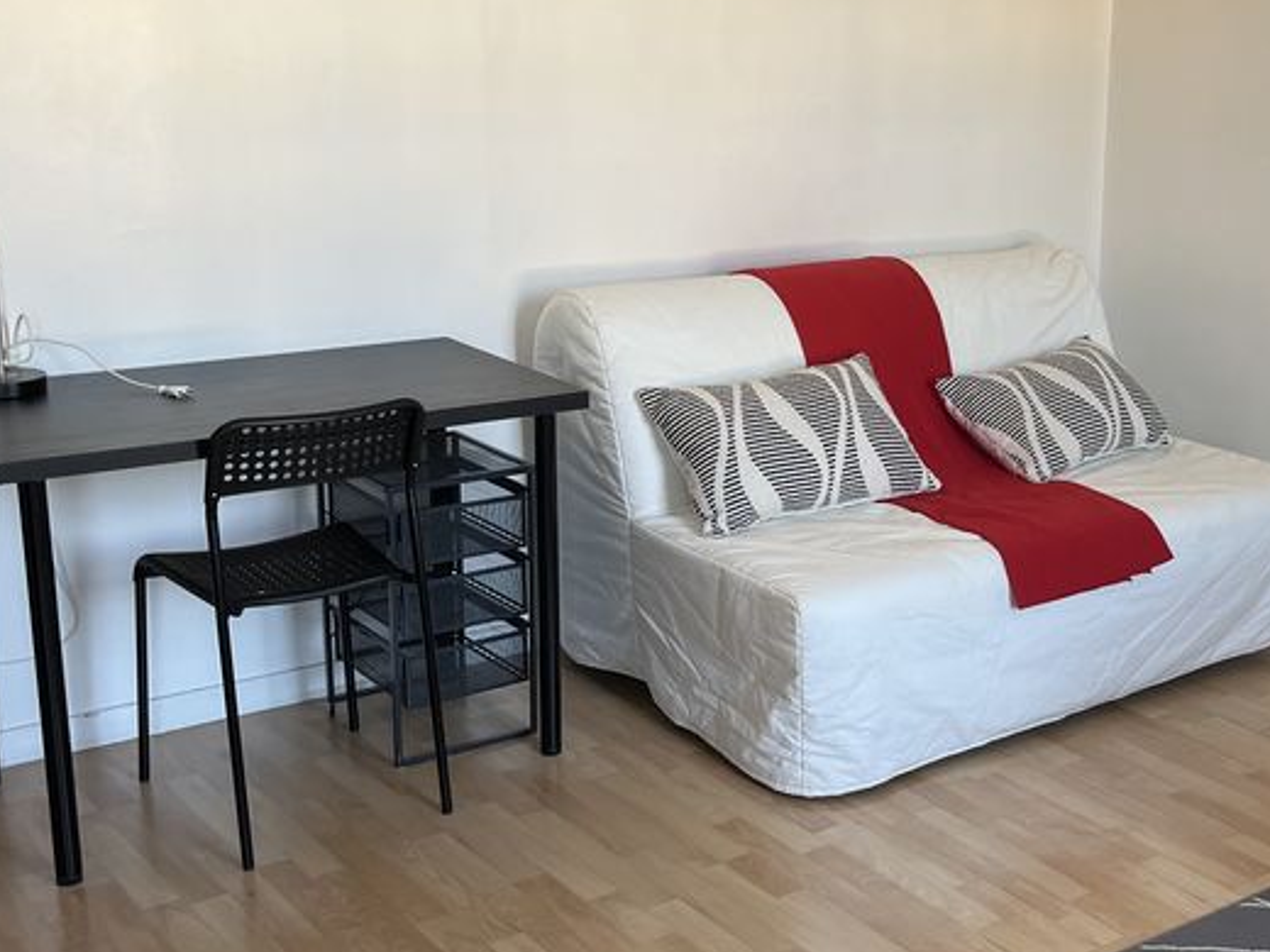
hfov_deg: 37.0
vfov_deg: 29.1
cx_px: 996
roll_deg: -1.7
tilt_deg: -14.5
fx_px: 1834
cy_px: 461
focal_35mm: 50
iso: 64
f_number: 1.6
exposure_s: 1/122
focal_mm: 5.1
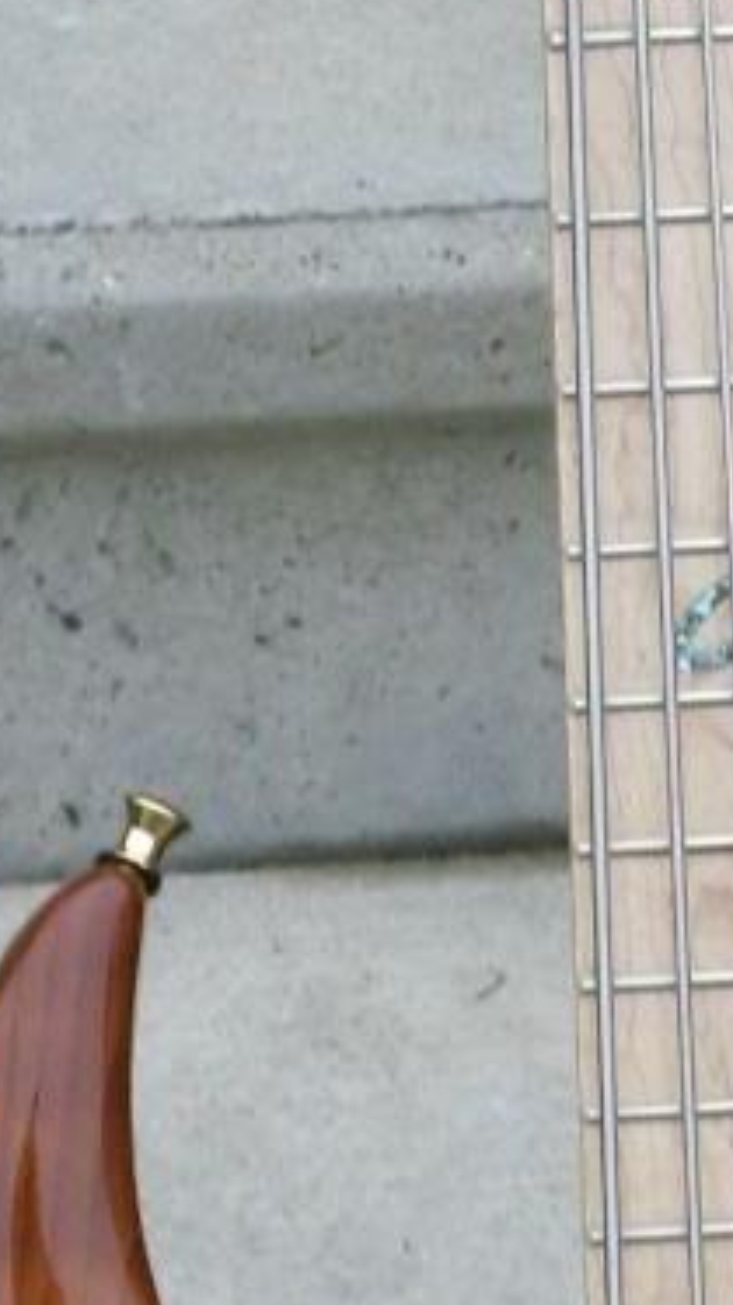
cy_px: 604
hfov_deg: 4.6
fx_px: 9204
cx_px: 785
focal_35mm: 266
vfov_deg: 8.1
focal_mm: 18.6
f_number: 5.2
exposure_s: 1/125
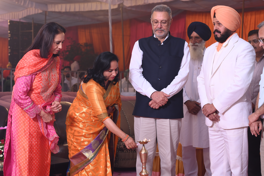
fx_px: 623
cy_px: 88
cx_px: 132
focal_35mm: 85
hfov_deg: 23.9
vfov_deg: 16.1
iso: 800
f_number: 6.3
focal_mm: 85
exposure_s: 1/200
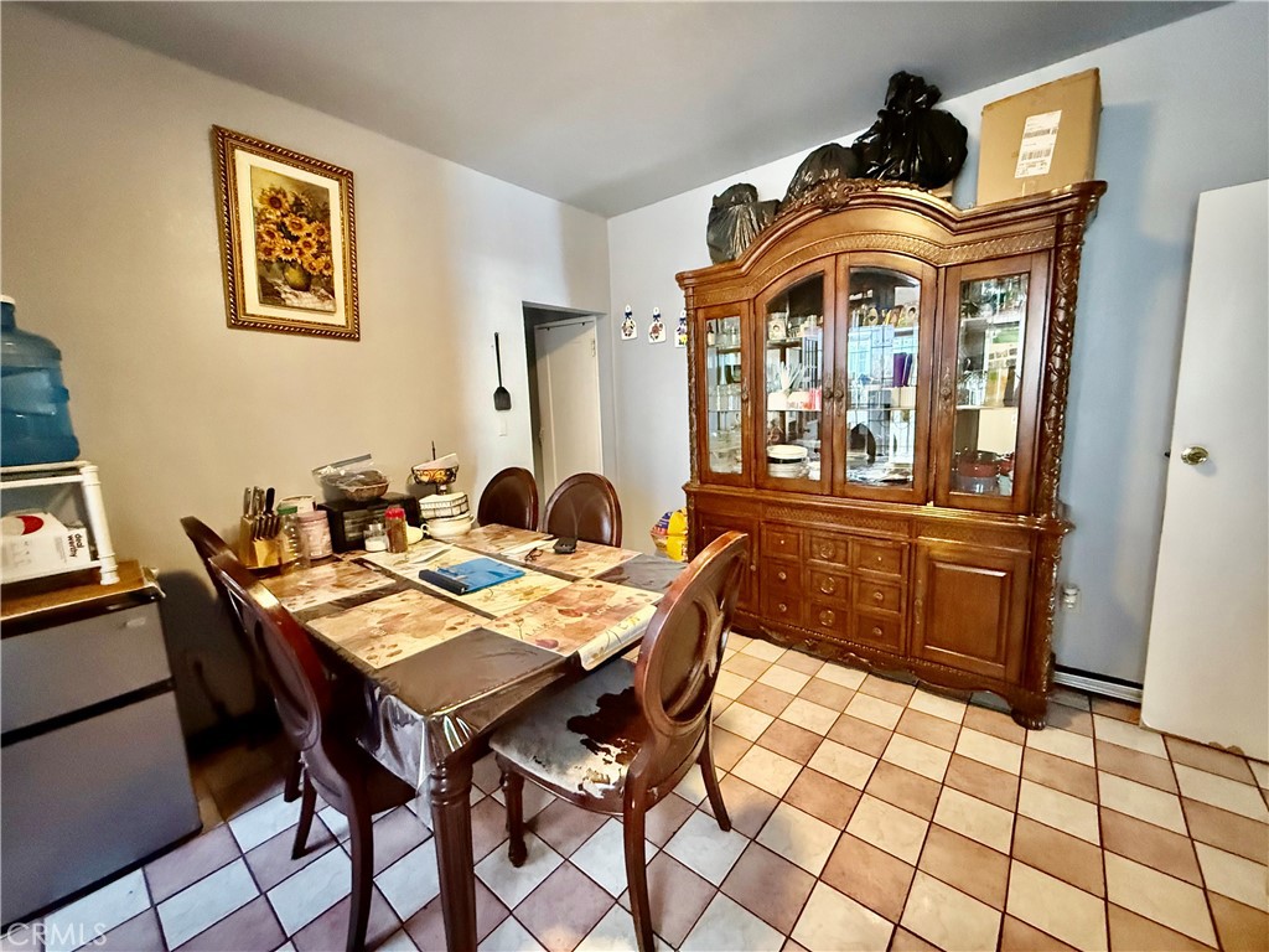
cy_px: 476
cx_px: 634
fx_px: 513
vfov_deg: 85.7
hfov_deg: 102.1
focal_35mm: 14
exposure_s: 1/40
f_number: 2.2
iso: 1250
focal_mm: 2.22
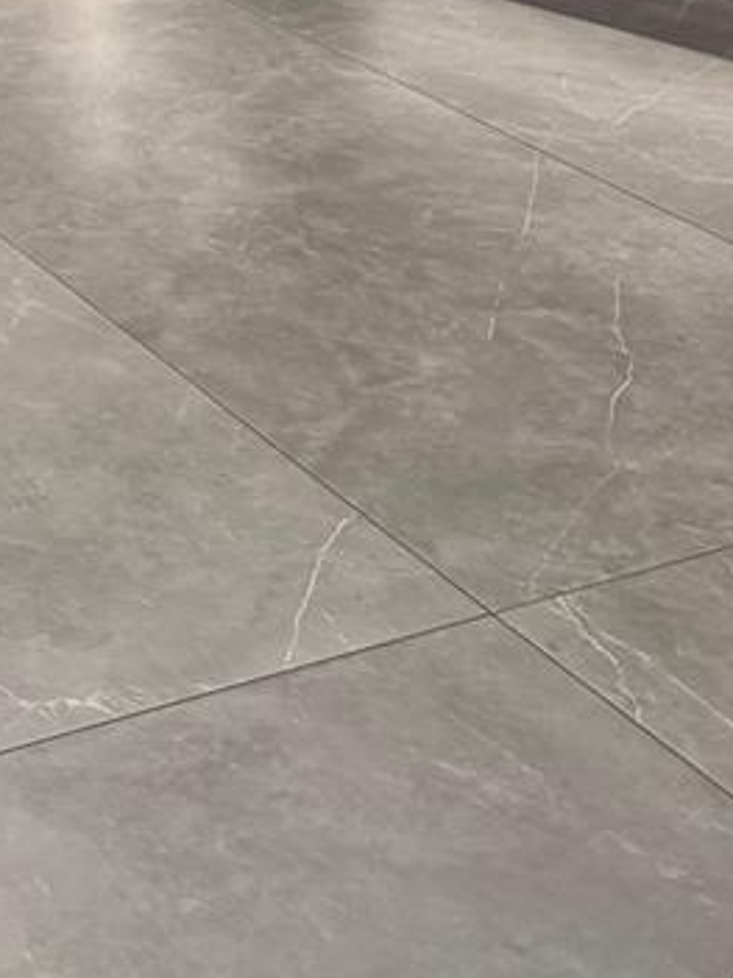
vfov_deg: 20.6
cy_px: -463
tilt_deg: -5.2
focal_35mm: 82
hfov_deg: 17.0
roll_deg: +0.2
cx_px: -187
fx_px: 2317
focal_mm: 6.76
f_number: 1.78
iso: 250
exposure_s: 1/120
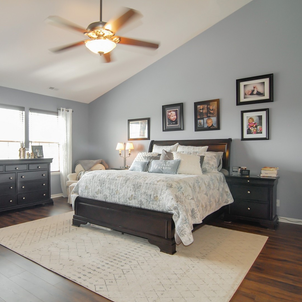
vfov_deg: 67.3
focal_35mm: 23
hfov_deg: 66.3
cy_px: 151
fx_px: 227
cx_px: 113
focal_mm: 12
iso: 320
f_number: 8
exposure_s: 1/8
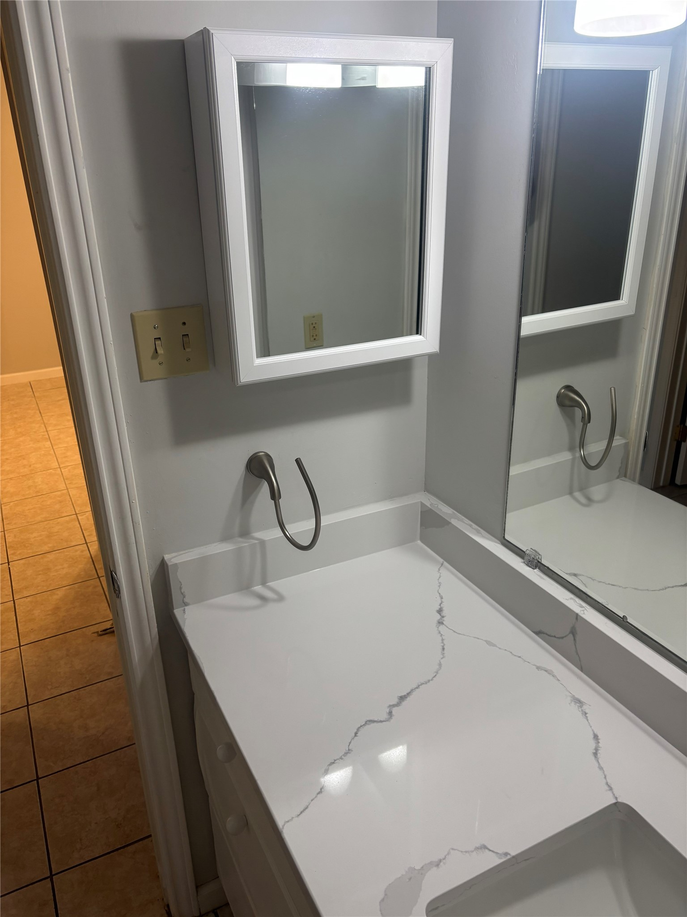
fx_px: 688
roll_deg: +1.4
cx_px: 344
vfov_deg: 67.3
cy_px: 458
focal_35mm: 26
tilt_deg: -24.6
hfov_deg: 53.1
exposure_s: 1/60
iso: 100
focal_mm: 5.96
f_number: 1.6
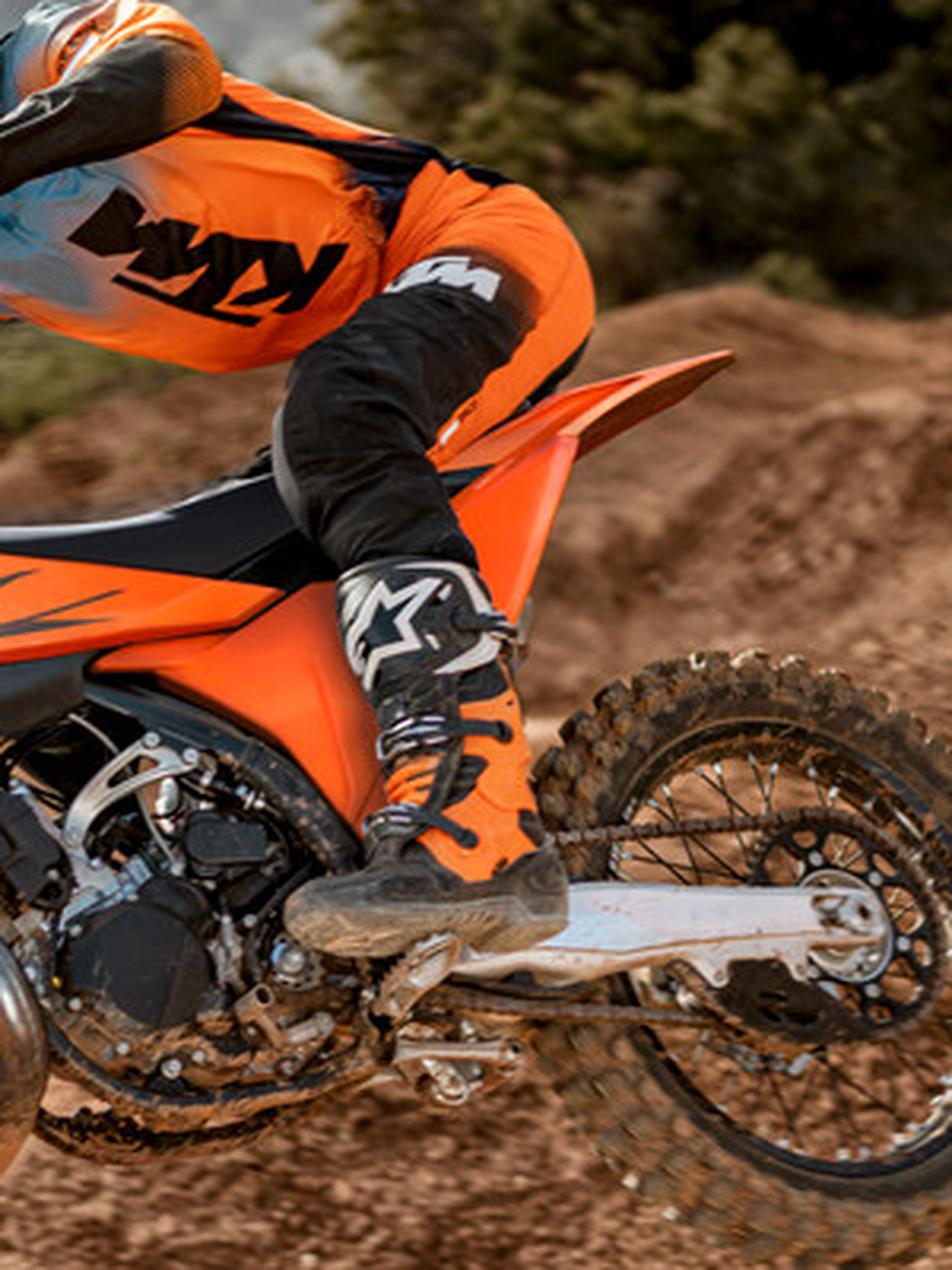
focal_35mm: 101
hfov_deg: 14.6
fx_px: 3704
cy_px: 1149
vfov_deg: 19.1
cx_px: 413
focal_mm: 35
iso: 31
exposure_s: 1/1600
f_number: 1.4
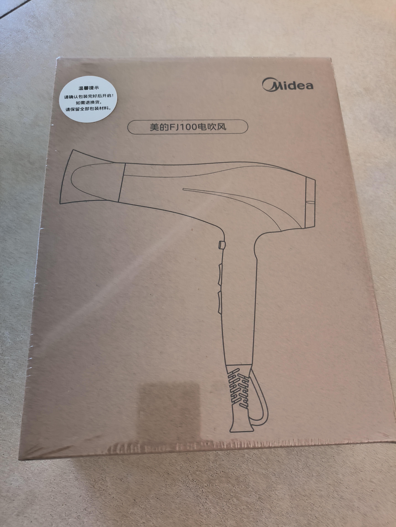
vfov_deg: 73.9
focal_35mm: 23
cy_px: 264
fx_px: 351
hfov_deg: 58.9
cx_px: 198
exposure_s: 1/25
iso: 226
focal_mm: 4.69
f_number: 1.79
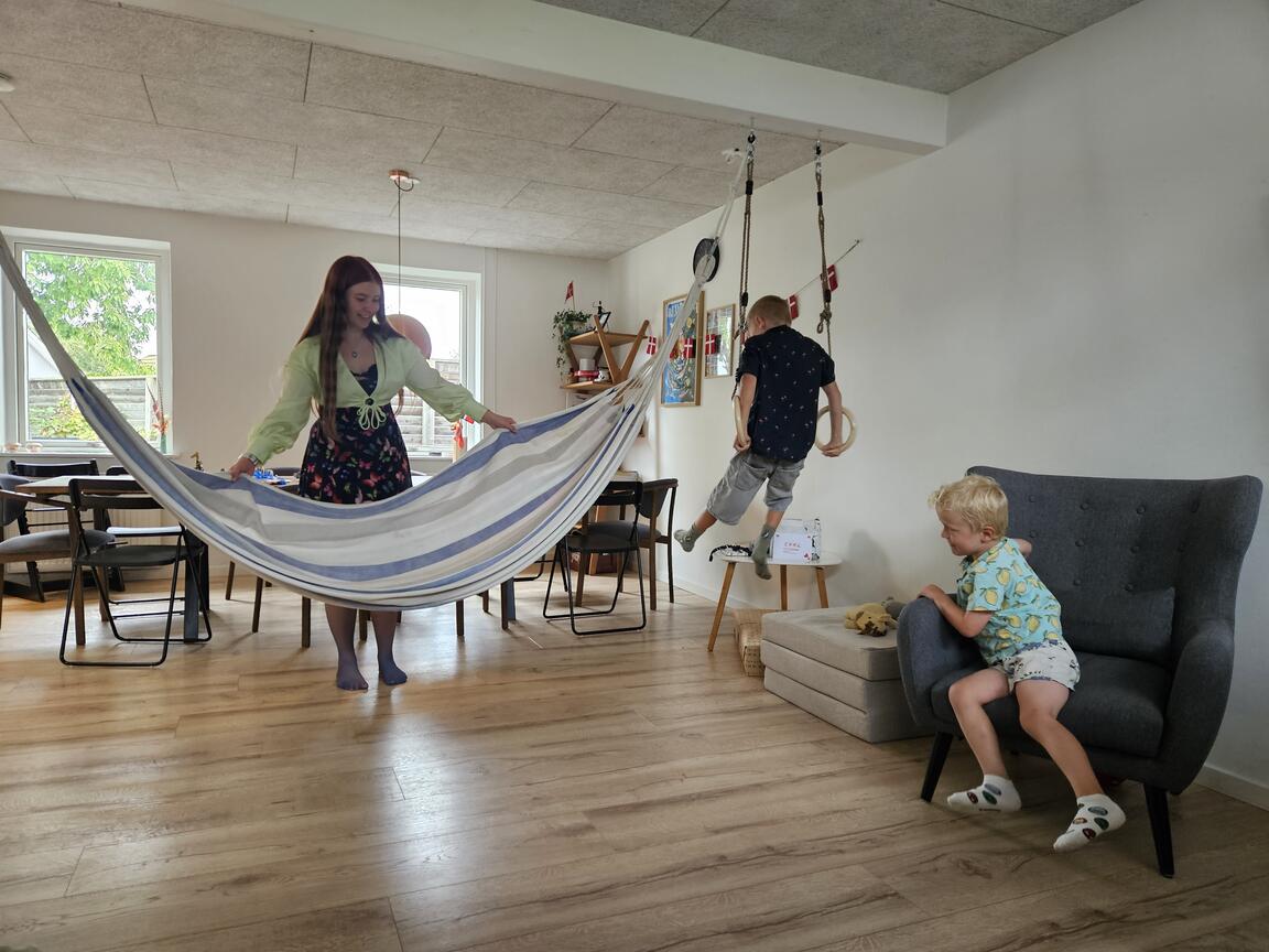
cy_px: 476
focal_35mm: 23
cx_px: 634
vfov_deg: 58.9
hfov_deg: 73.9
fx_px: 843
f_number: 1.8
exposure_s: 1/100
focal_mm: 5.4
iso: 200
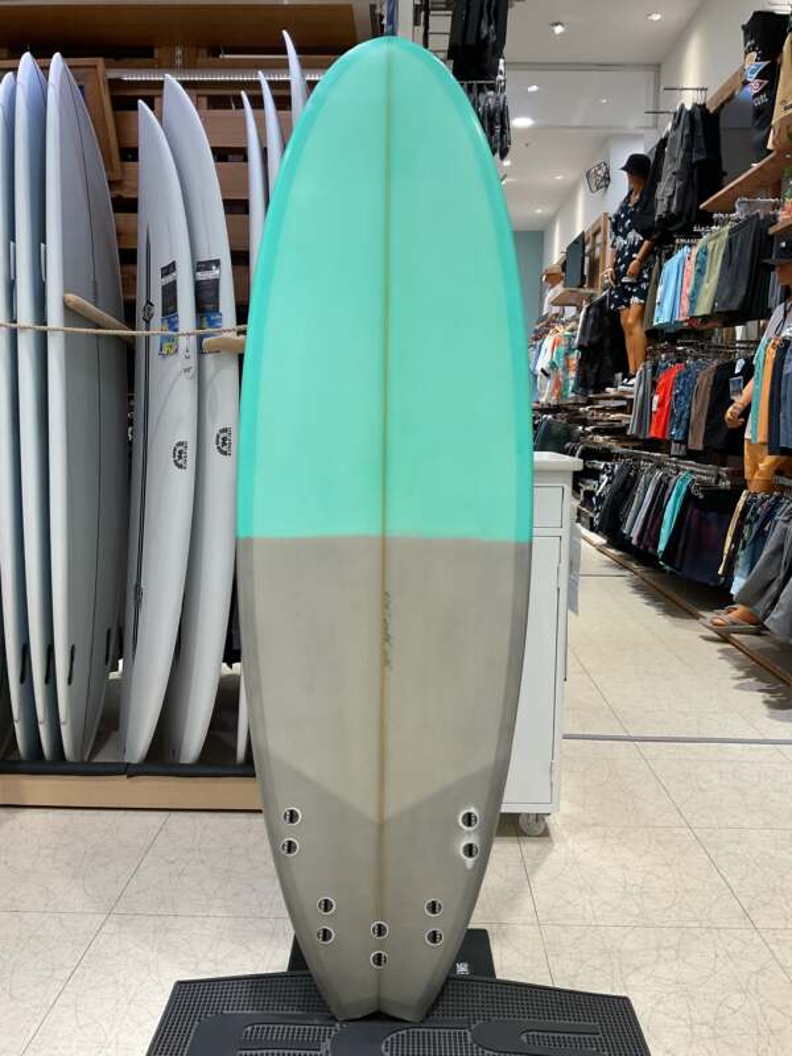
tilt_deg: -7.7
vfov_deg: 61.7
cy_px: 528
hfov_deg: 48.2
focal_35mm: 29
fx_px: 885
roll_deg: +0.0
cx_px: 396
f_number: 1.8
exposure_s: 1/120
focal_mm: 3
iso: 64
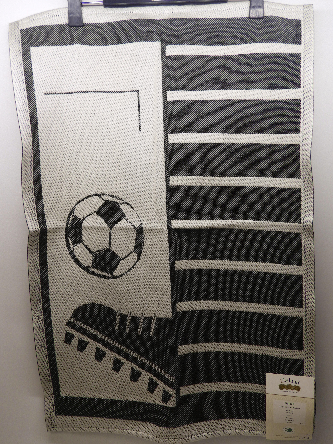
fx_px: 423
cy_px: 222
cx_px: 166
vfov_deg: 55.4
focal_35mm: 33
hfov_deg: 42.9
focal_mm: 5.9
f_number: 3.6
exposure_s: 1/30
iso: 100
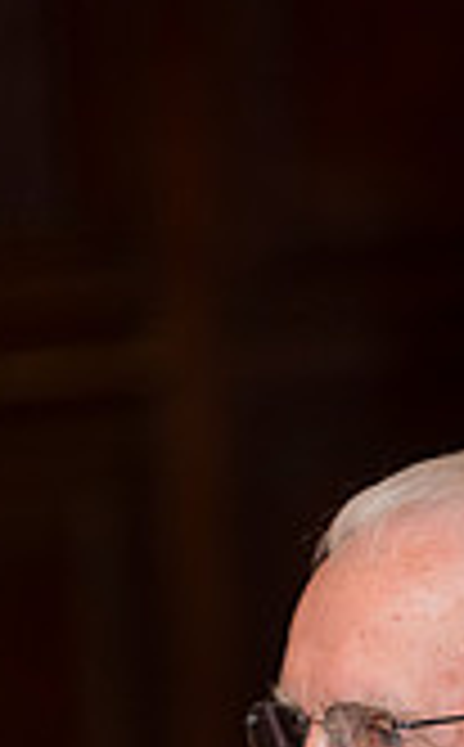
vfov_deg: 3.8
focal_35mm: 554
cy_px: 950
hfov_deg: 2.4
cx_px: 428
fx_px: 11268
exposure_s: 1/125
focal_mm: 200
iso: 1250
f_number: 3.2
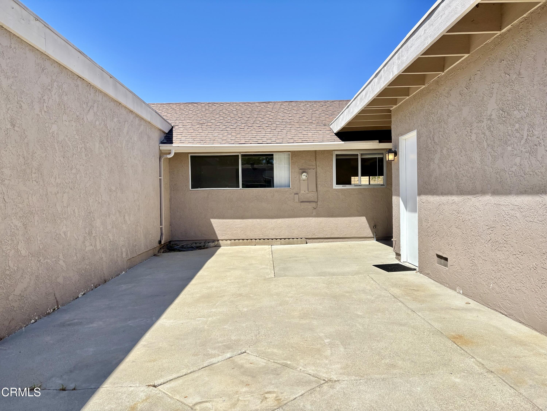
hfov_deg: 67.3
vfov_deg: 53.1
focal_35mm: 26
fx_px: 411
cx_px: 274
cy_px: 206
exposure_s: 1/4425
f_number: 1.6
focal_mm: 5.96
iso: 50
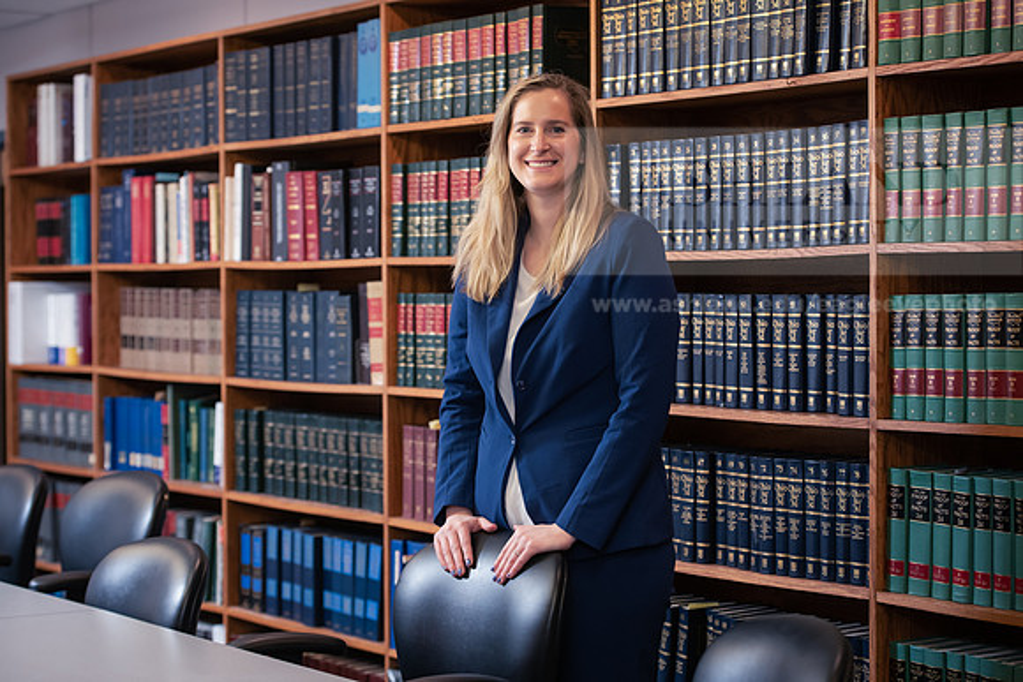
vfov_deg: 17.1
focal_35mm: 80
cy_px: 341
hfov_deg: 25.4
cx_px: 512
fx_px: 2274
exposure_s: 1/125
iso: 1000
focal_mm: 80
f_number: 3.5
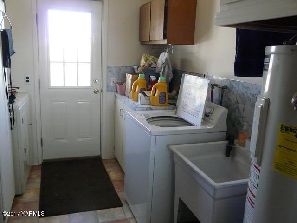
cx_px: 148
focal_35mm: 31
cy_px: 112
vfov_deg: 45.4
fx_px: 266
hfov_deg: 58.4
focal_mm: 5.1
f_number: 2.8
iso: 400
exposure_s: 1/40
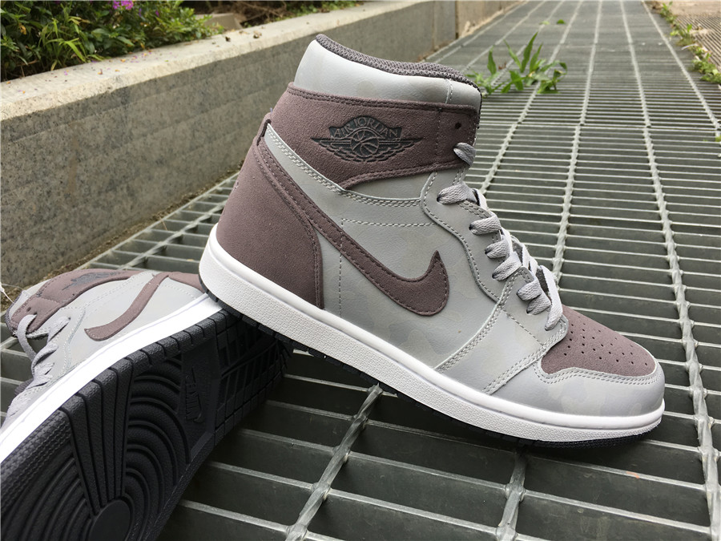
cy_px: 270
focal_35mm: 29
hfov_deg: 61.7
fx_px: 604
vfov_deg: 48.2
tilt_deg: -24.3
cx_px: 360
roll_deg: +2.2
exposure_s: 1/178
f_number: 2.2
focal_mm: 4.15
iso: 25
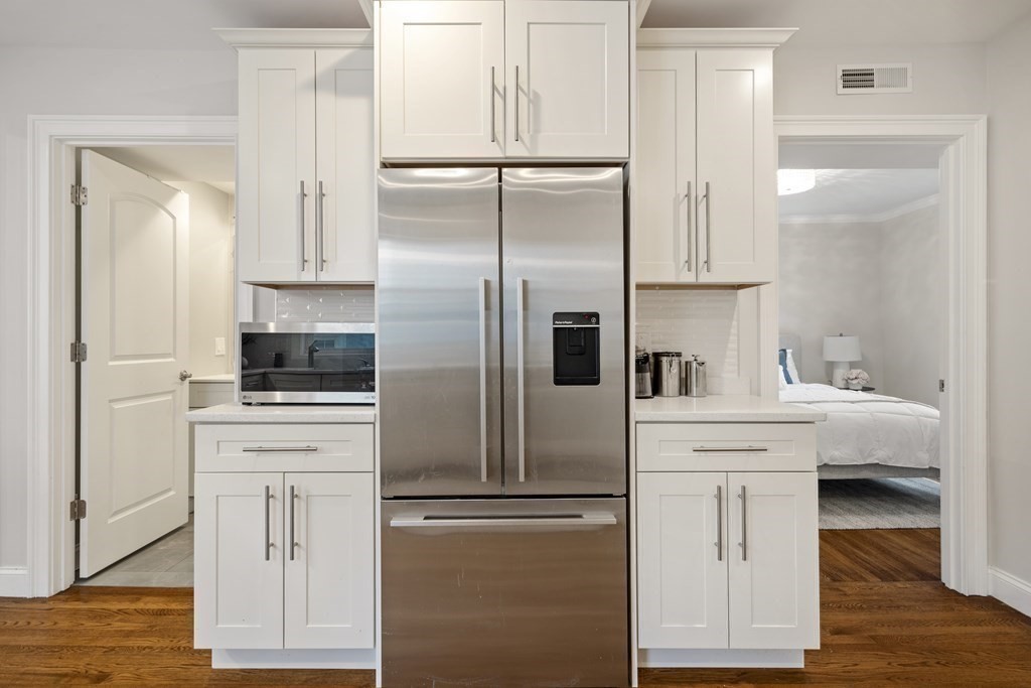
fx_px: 544
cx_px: 516
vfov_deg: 64.6
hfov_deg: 86.9
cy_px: 344
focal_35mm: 19
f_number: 8
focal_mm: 19
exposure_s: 1
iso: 320
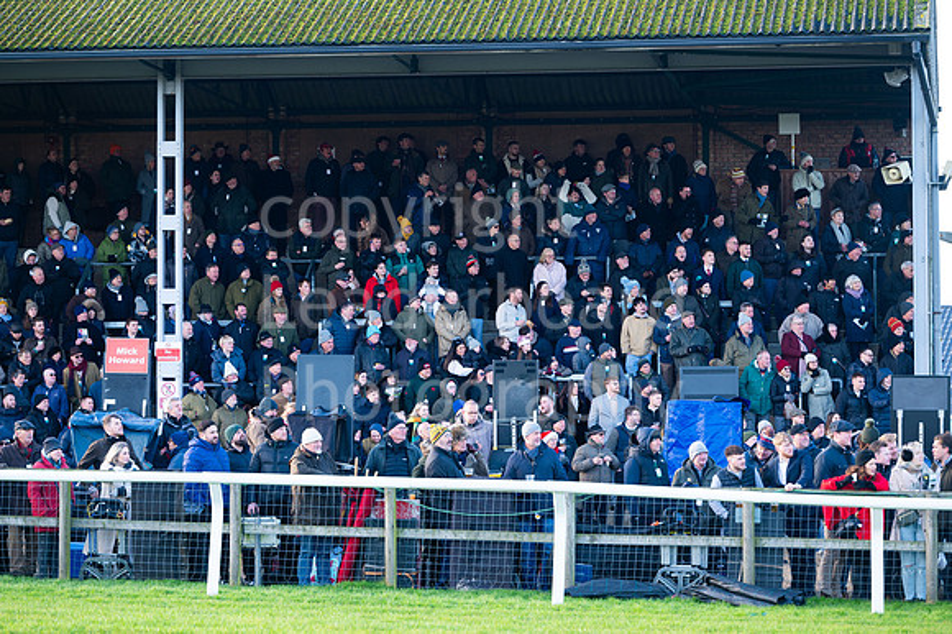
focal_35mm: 125
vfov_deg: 11.0
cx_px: 476
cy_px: 317
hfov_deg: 16.4
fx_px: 3304
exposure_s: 1/200
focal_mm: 125
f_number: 3.5
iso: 320
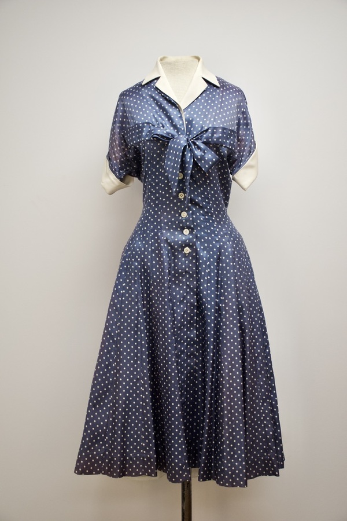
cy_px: 260
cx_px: 174
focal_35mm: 48
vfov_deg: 41.1
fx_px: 694
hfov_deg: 28.1
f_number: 4
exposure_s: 1/200
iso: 1600
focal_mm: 32
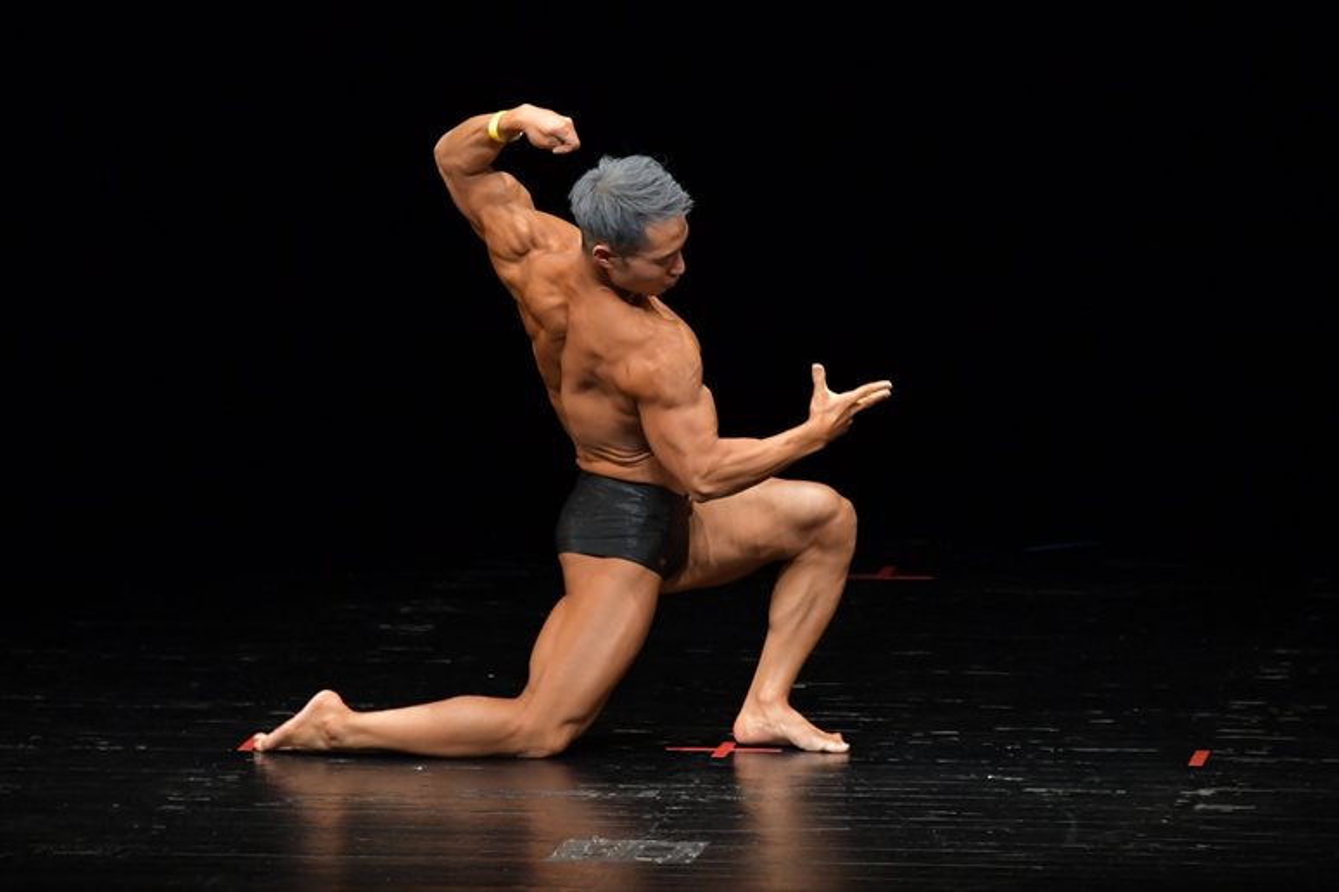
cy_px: 446
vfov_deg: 4.0
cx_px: 670
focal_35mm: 345
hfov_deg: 6.0
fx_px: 12826
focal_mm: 230
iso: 3200
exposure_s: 1/400
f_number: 5.6
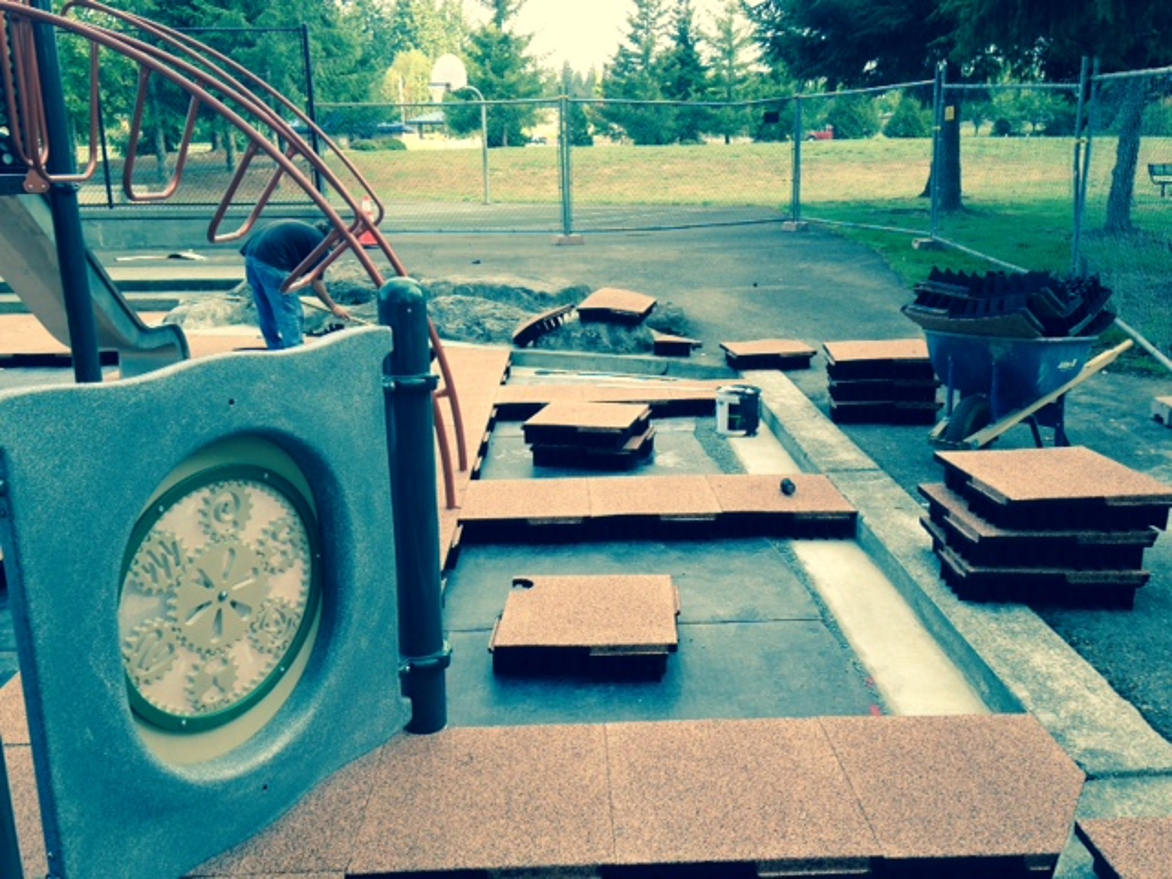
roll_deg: -0.5
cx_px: 586
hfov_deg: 55.4
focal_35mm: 33
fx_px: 1117
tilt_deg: -17.4
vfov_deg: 42.9
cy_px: 440
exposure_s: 1/175
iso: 50
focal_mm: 4.12
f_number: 2.4
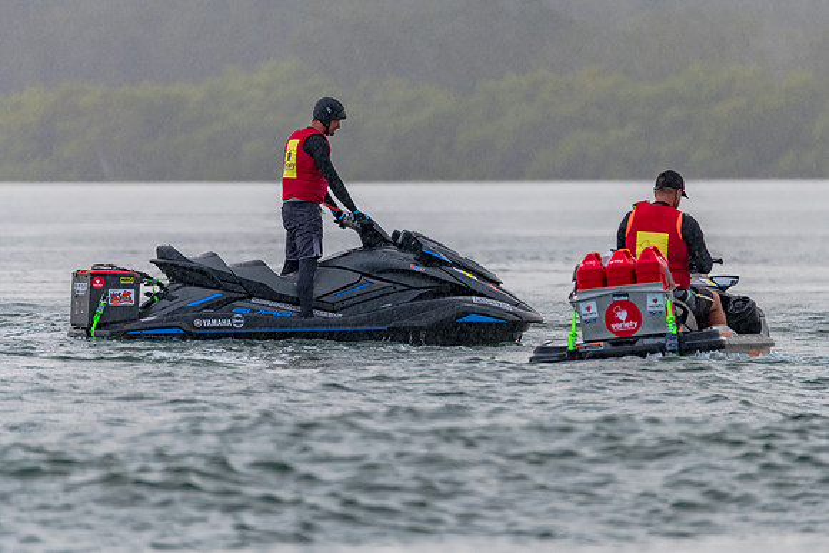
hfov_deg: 4.5
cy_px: 276
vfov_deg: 3.0
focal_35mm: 460
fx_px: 10595
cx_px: 414
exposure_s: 1/320
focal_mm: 460
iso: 800
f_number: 6.3
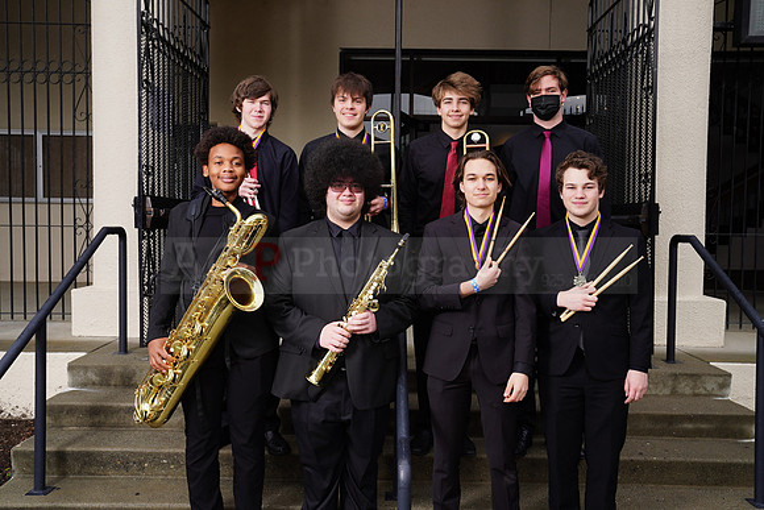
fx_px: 722
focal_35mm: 34
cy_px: 255
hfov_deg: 55.8
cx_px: 382
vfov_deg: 38.9
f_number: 7.1
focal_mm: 34
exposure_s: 1/200
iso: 200
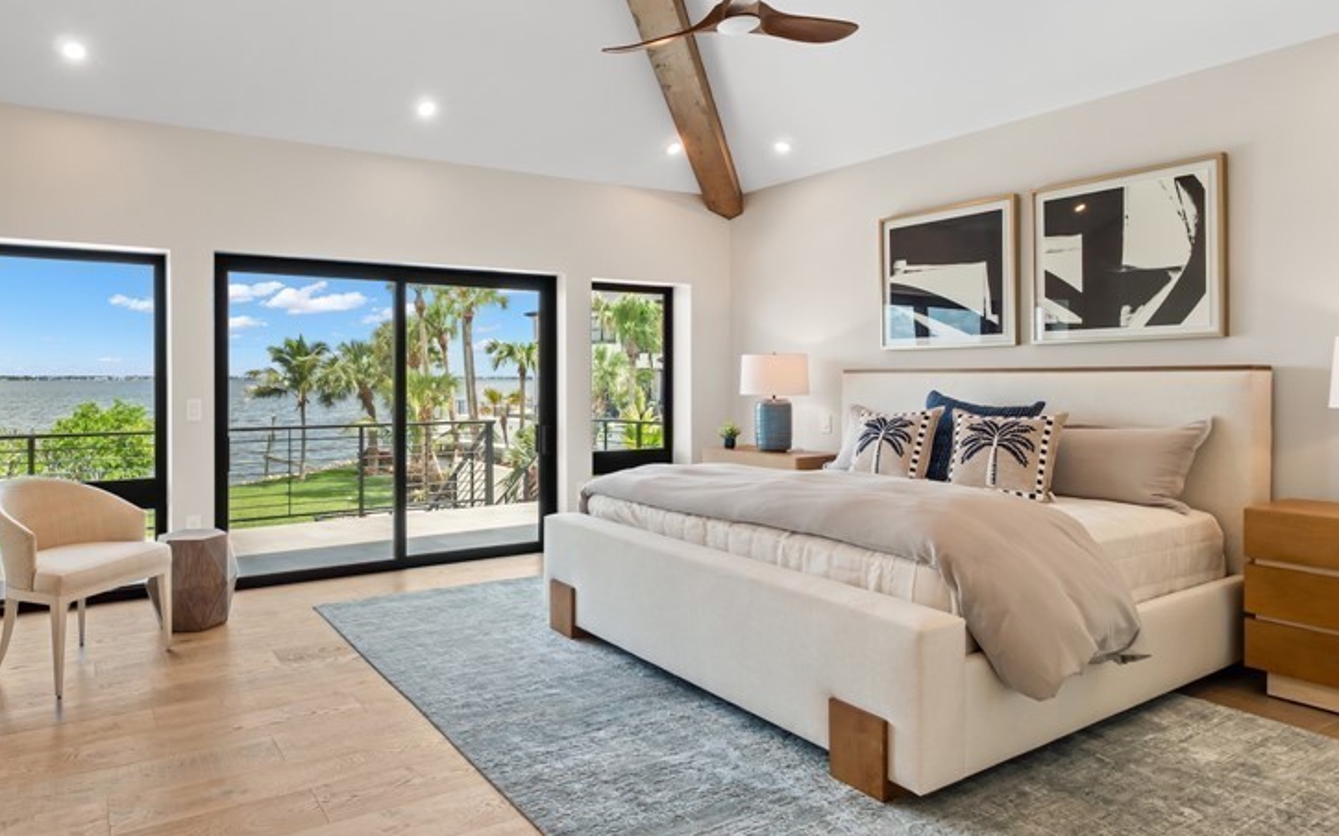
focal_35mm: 21
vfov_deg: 57.2
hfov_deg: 80.9
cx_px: 510
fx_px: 766
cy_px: 396
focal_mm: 7
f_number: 7.1
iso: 200
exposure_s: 1/15
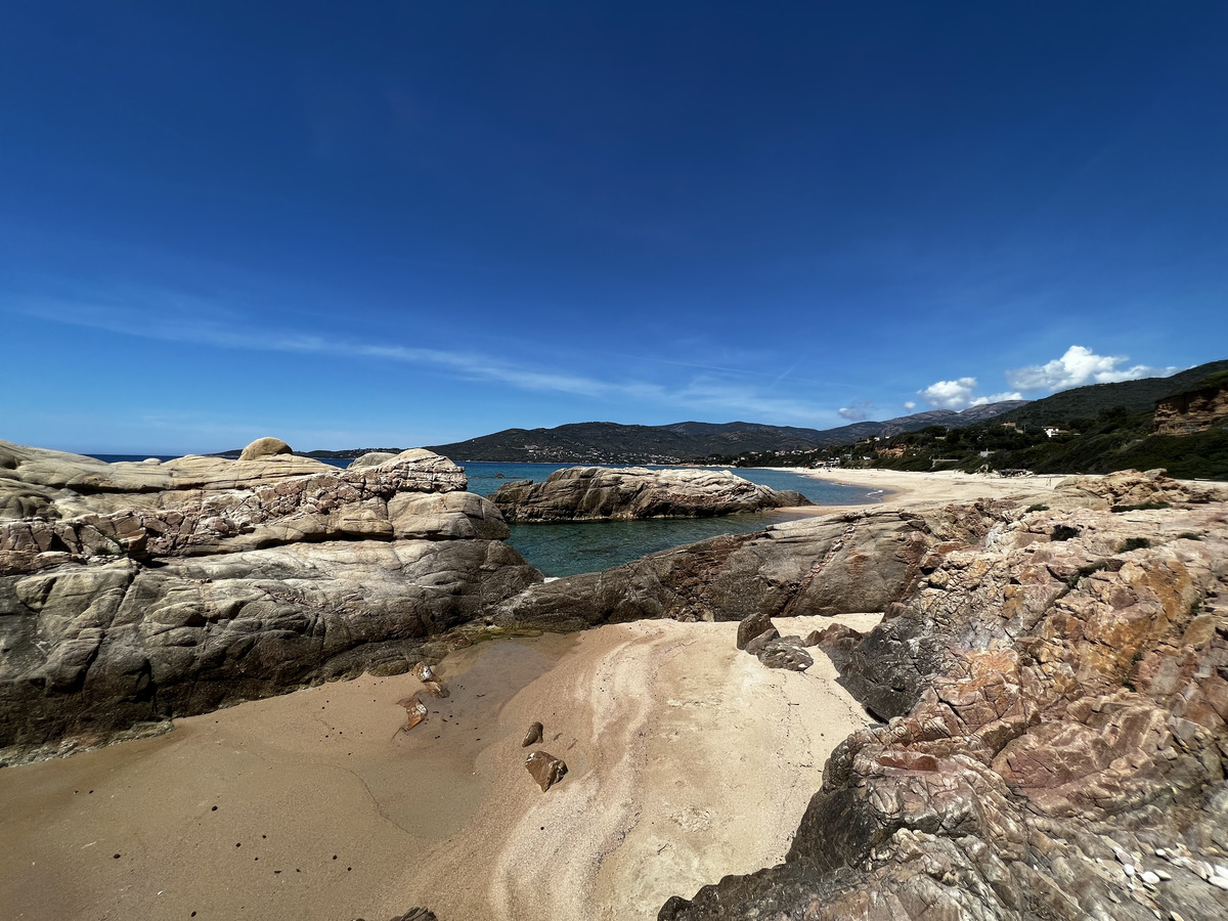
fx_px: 461
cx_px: 614
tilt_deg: +0.4
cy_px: 460
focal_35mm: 13
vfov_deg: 89.9
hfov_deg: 106.2
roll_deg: -1.0
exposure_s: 1/2370
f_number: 1.8
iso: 32
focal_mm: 1.57
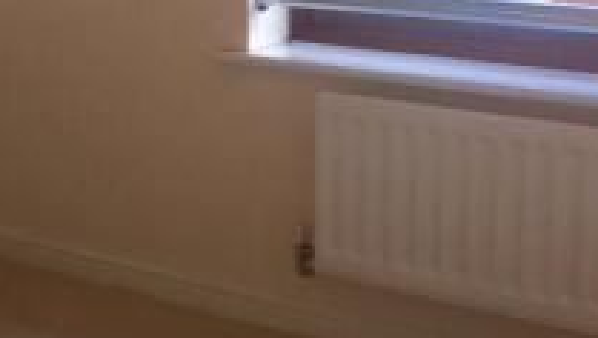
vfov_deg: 13.4
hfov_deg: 21.8
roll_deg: -0.3
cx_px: -179
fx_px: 1397
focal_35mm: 88
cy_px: -64
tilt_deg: -4.2
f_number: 2.2
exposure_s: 1/116
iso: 32
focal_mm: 4.15
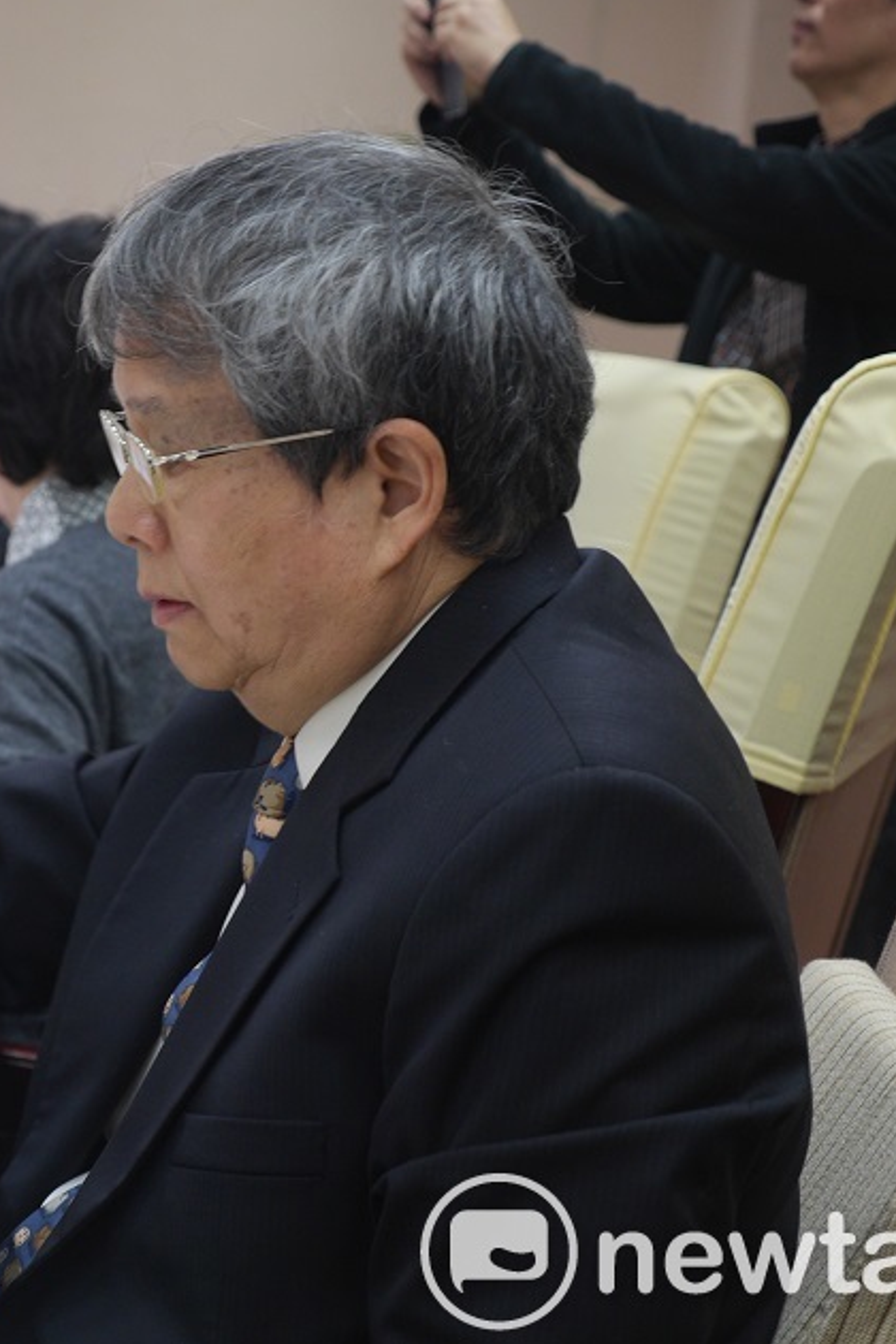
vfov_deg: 23.4
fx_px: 3248
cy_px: 673
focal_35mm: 87
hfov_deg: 15.6
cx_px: 137
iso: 500
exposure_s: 1/60
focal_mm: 31
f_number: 2.8
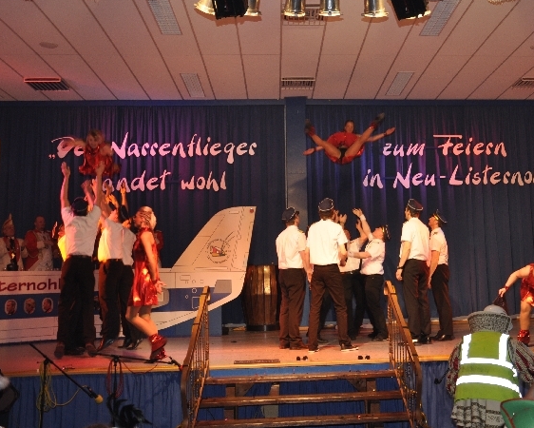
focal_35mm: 44
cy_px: 179
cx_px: 344
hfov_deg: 41.6
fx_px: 696
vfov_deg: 34.1
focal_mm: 22
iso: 400
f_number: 5
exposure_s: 1/60
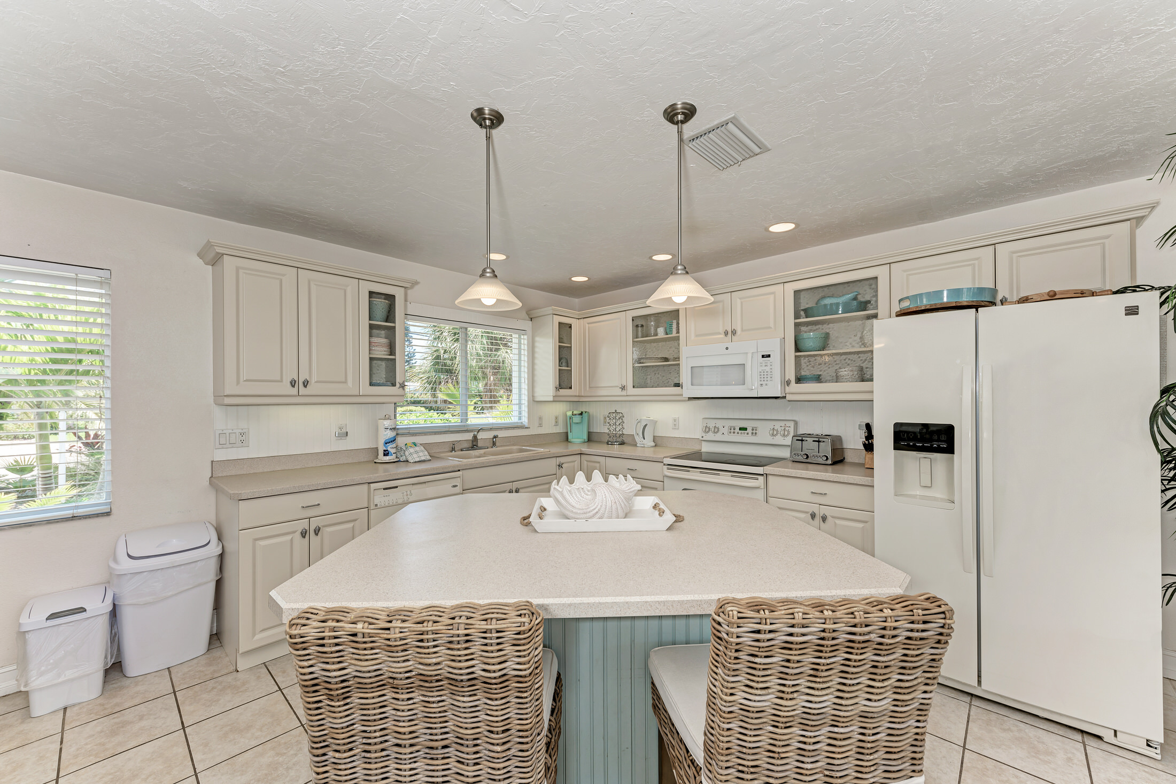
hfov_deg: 104.3
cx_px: 588
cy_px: 392
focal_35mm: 14
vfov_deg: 81.2
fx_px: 457
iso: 100
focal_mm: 14
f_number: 7.1
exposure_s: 1/40
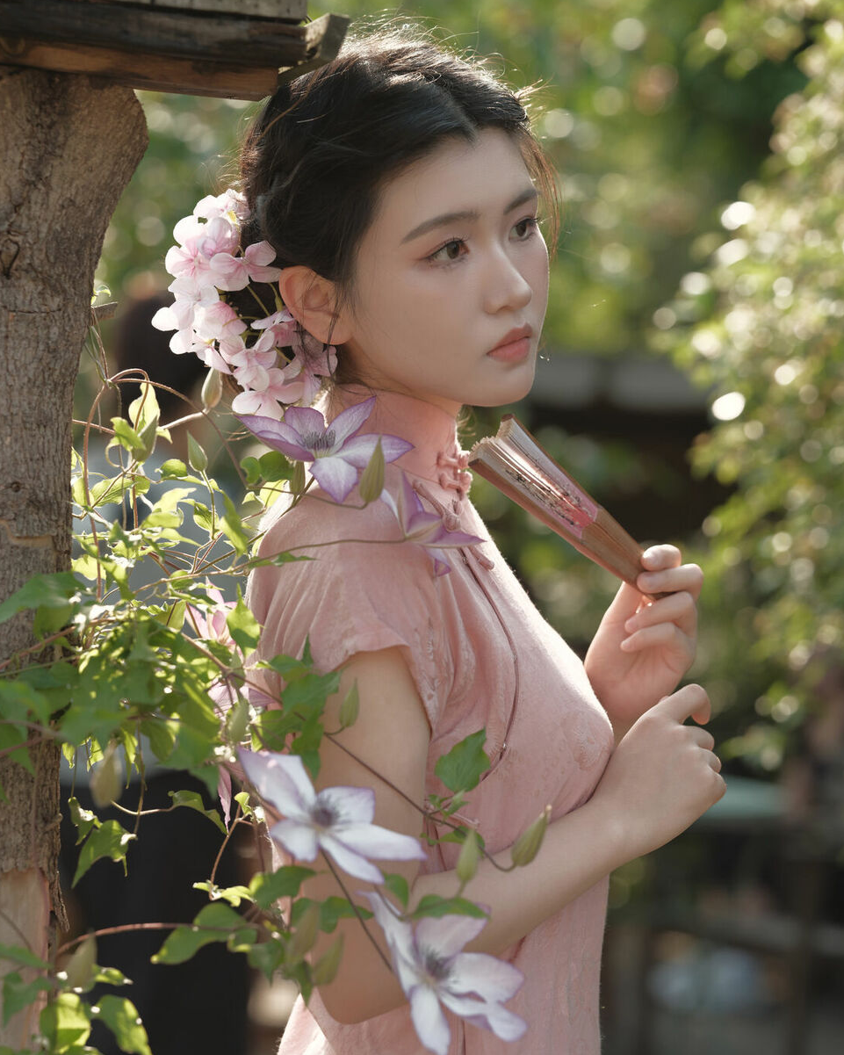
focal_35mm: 99
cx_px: 402
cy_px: 574
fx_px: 3091
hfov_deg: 15.5
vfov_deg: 19.4
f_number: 4
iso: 200
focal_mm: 110
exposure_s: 1/400
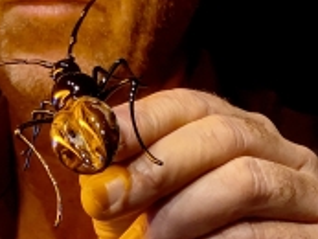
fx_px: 1379
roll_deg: -14.9
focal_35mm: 150
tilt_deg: -0.4
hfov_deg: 12.8
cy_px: -76
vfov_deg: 9.7
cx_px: -81
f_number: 2
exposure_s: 1/50
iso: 160
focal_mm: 6
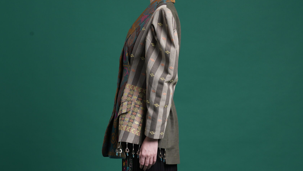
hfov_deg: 19.8
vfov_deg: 11.2
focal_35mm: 108
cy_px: 126
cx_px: 150
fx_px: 868
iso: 200
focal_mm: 68
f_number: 9
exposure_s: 1/125
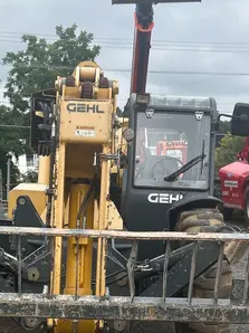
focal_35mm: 64
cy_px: 297
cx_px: 97
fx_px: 615
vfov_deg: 29.1
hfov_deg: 22.9
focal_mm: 5.7
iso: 50
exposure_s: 1/2165
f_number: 1.5
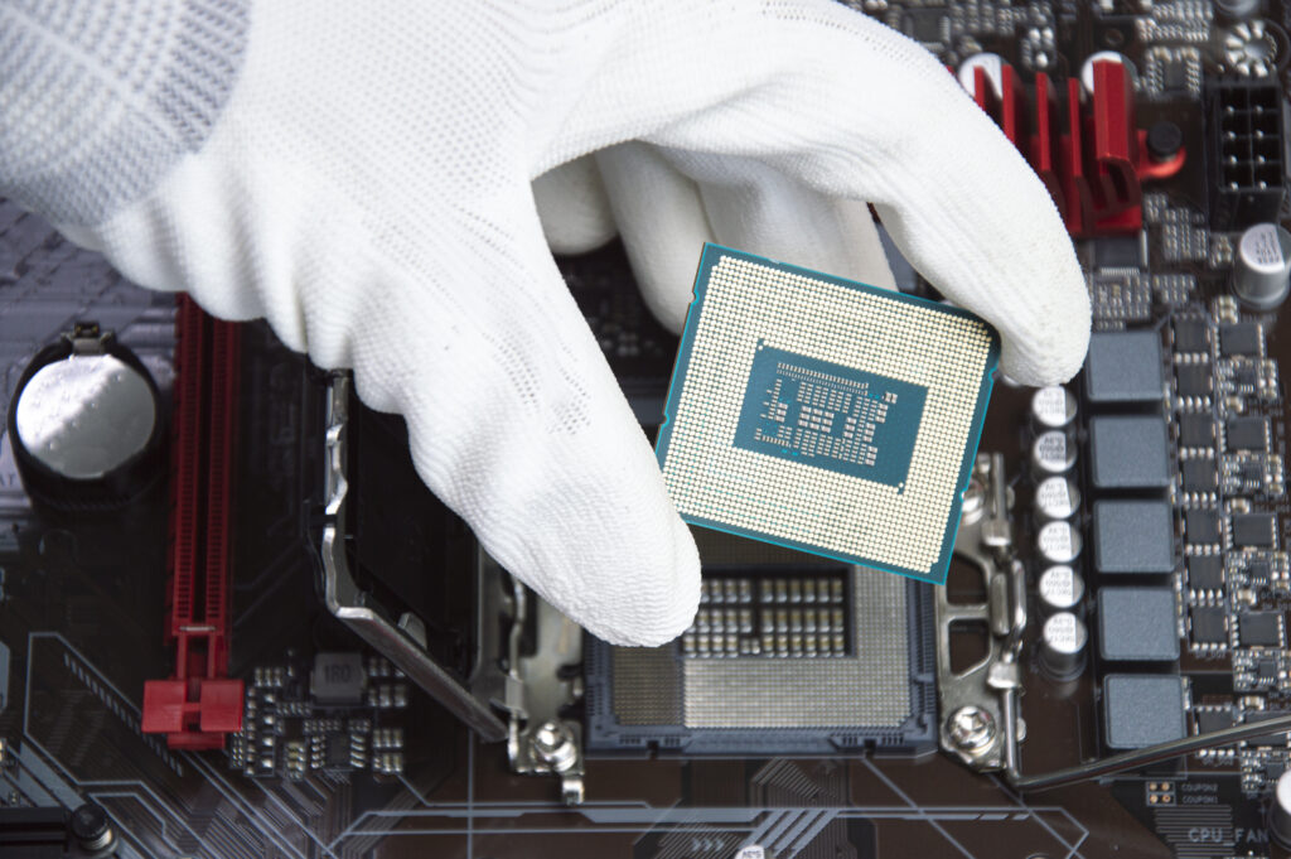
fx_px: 5643
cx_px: 646
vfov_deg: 8.7
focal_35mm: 158
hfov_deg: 13.1
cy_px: 430
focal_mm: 105
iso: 100
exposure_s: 1/30
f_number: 5.6
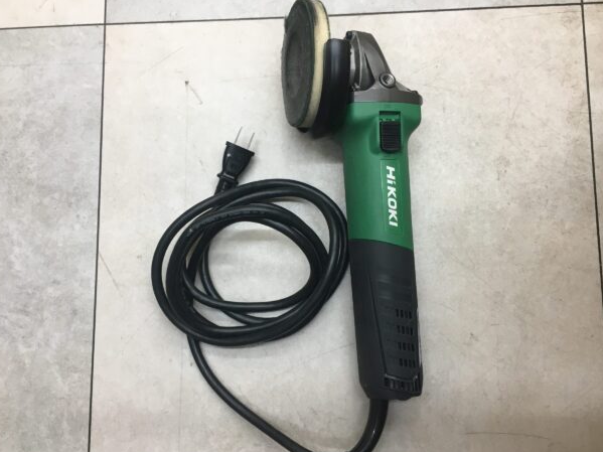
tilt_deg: -81.8
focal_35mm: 31
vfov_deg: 45.4
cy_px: 238
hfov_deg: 58.3
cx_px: 314
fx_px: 540
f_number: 2.2
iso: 25
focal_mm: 4.15
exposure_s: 1/30
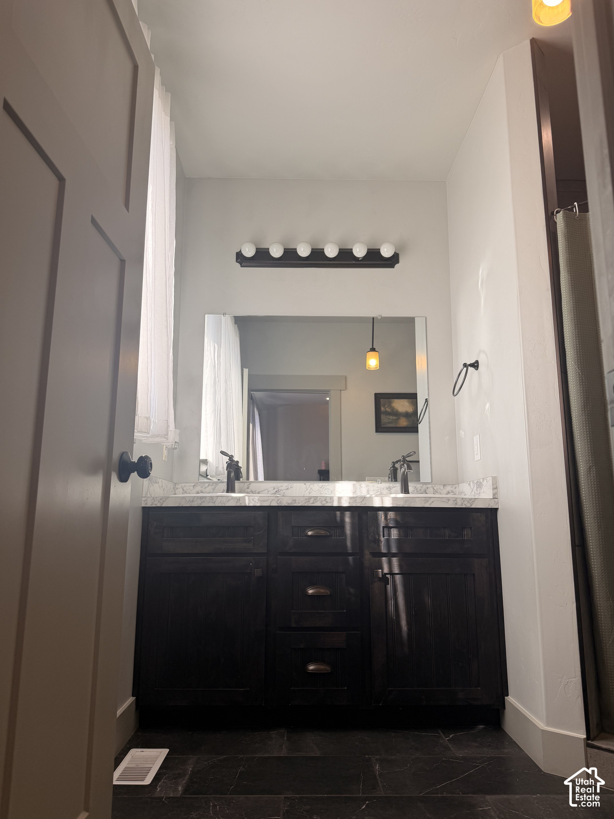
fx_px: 568
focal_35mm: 24
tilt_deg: +12.3
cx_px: 307
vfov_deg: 71.6
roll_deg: +0.0
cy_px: 410
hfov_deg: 56.8
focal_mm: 6.76
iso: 80
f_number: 1.78
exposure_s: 1/172
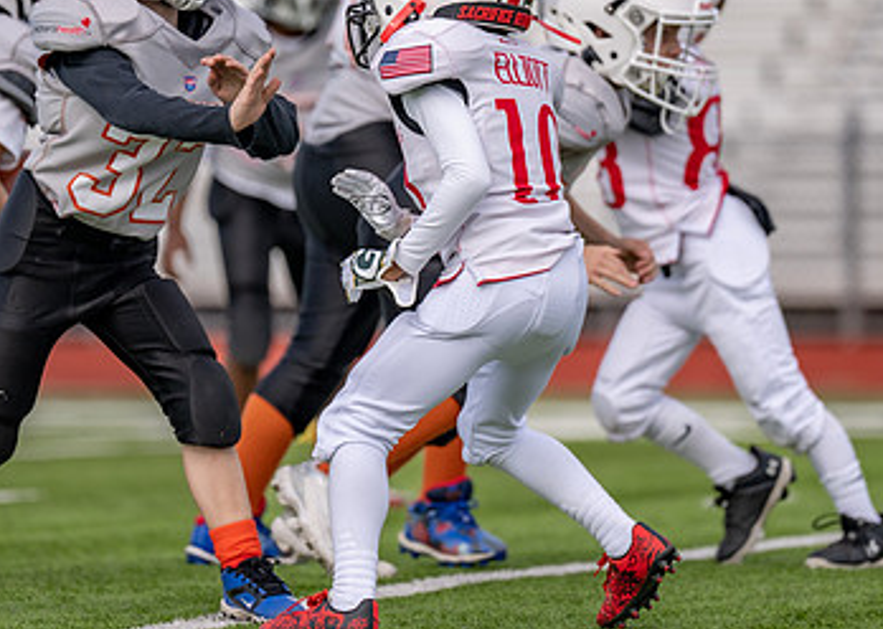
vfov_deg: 3.4
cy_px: 236
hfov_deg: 4.8
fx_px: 10550
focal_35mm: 421
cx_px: 429
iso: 160
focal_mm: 200
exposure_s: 1/3200
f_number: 2.8
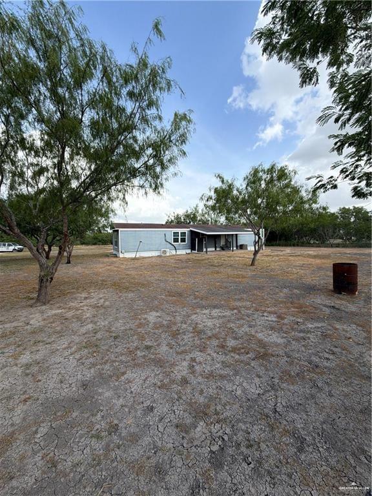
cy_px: 248
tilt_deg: -3.3
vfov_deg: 102.1
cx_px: 186
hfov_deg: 85.7
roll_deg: +0.7
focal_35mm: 14
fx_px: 201
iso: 32
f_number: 2.2
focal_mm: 2.22
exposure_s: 1/770
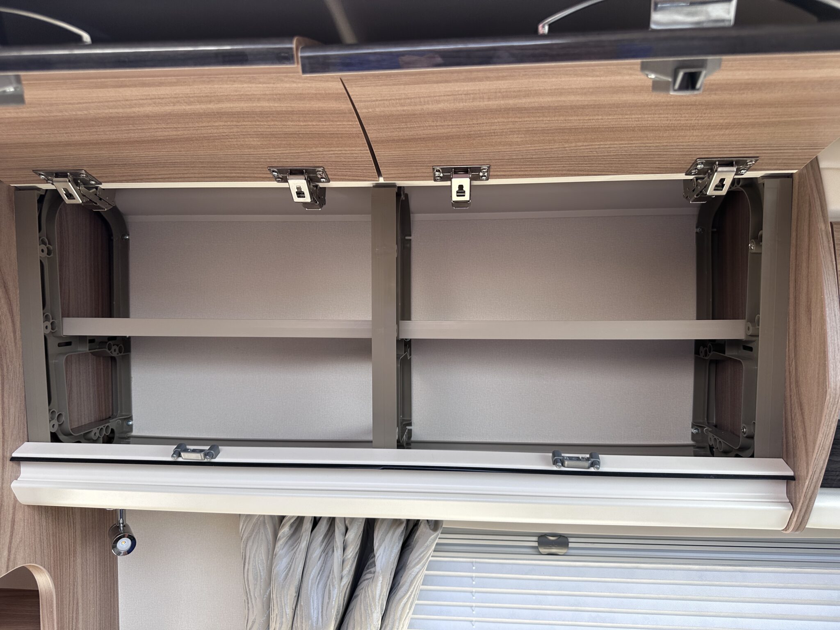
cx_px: 420
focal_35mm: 24
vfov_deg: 56.8
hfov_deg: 71.6
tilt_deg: +1.8
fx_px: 582
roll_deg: +0.4
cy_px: 315
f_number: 1.78
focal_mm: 6.86
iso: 80
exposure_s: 1/295
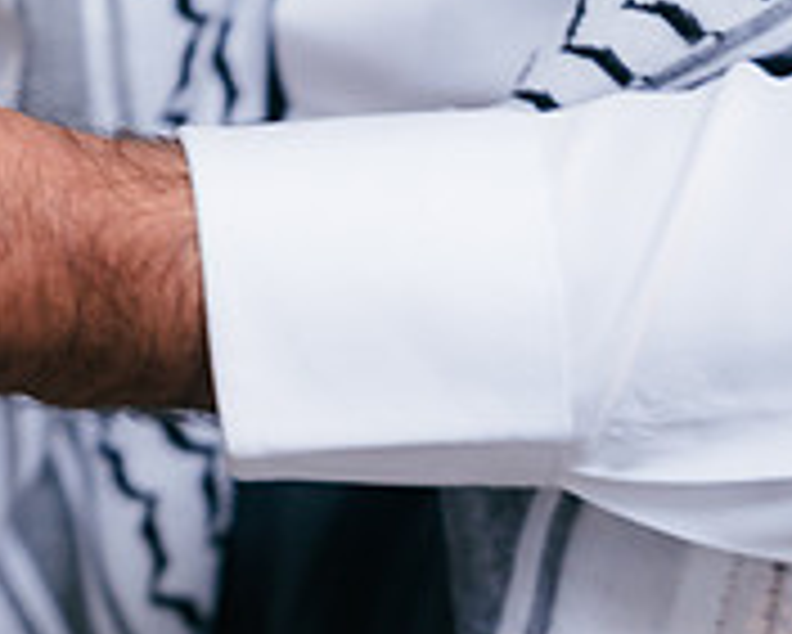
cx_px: -400
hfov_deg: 8.7
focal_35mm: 217
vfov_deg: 7.1
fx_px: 5089
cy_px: -200
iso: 320
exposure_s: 1/160
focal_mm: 70
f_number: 2.8
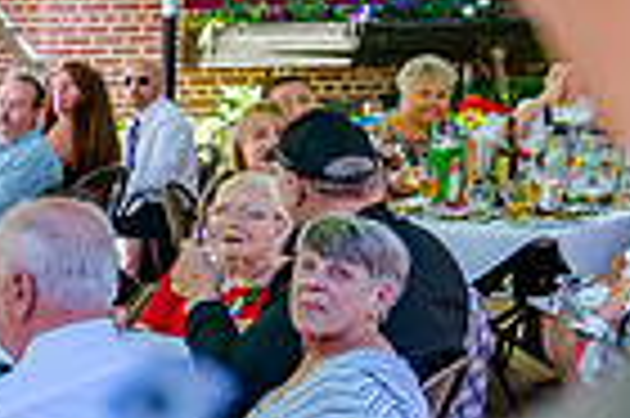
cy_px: 245
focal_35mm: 106
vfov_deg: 12.9
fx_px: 1853
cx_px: -655
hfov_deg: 15.3
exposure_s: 1/500
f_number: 4
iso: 1600
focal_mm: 24
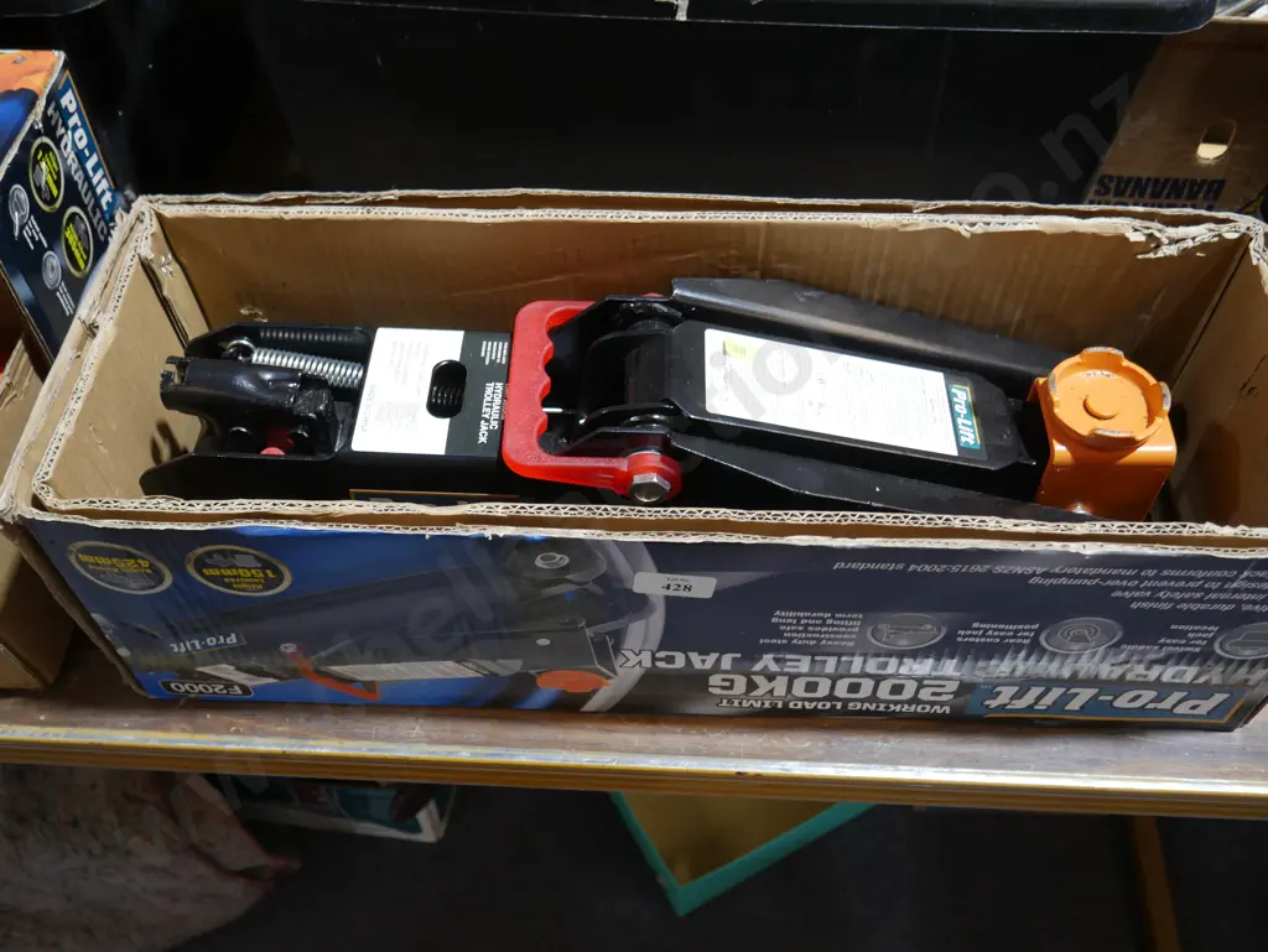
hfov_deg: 56.8
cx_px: 634
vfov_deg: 44.2
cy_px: 476
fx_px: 1173
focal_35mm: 32
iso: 500
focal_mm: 16
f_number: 3.6
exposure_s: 1/60
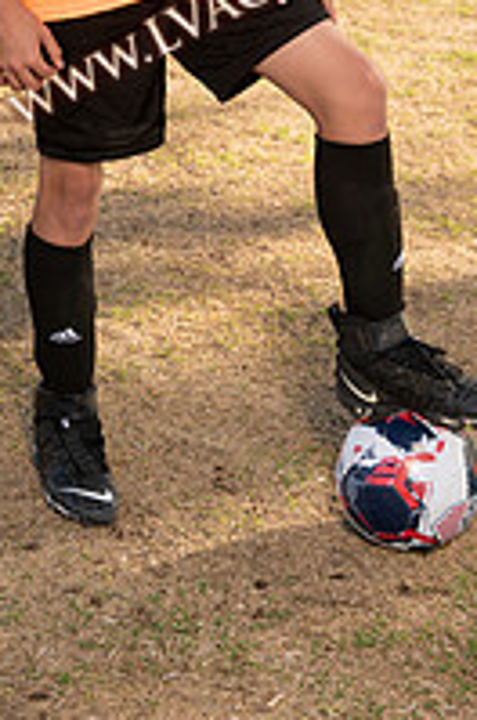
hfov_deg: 14.3
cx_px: 175
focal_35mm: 95
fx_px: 1895
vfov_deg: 20.7
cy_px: -22
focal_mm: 42
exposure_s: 1/250
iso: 100
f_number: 4
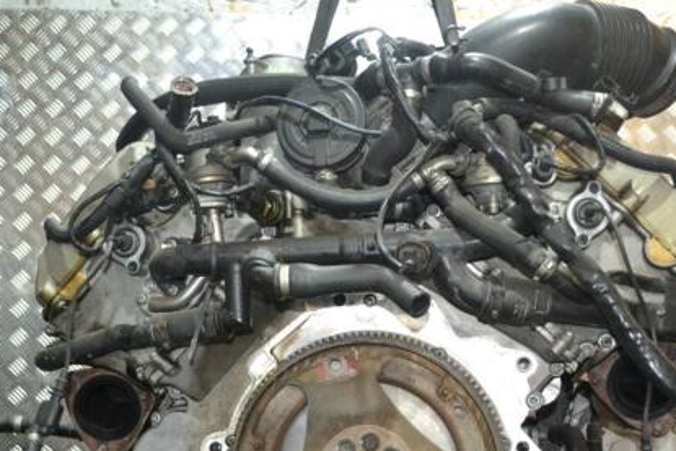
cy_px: 322
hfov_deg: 38.1
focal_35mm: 52
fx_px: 977
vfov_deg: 25.8
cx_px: 376
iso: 2200
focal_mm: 24
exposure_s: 1/60
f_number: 4
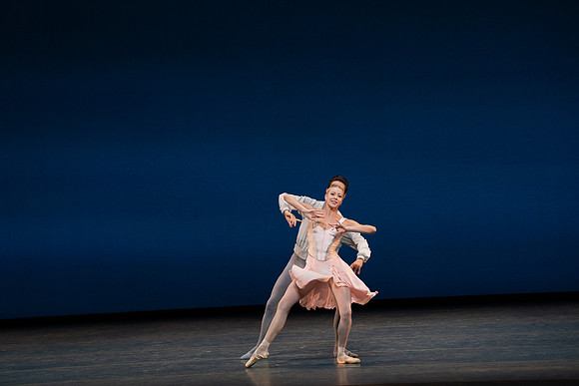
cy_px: 193
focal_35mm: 167
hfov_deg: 12.3
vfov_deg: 8.2
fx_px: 2686
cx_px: 290
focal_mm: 167
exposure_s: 1/500
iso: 3200
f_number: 8
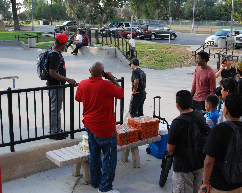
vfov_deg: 31.4
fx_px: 344
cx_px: 144
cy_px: 98
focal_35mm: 48
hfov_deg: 38.6
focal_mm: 28
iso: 800
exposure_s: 1/320
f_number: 9
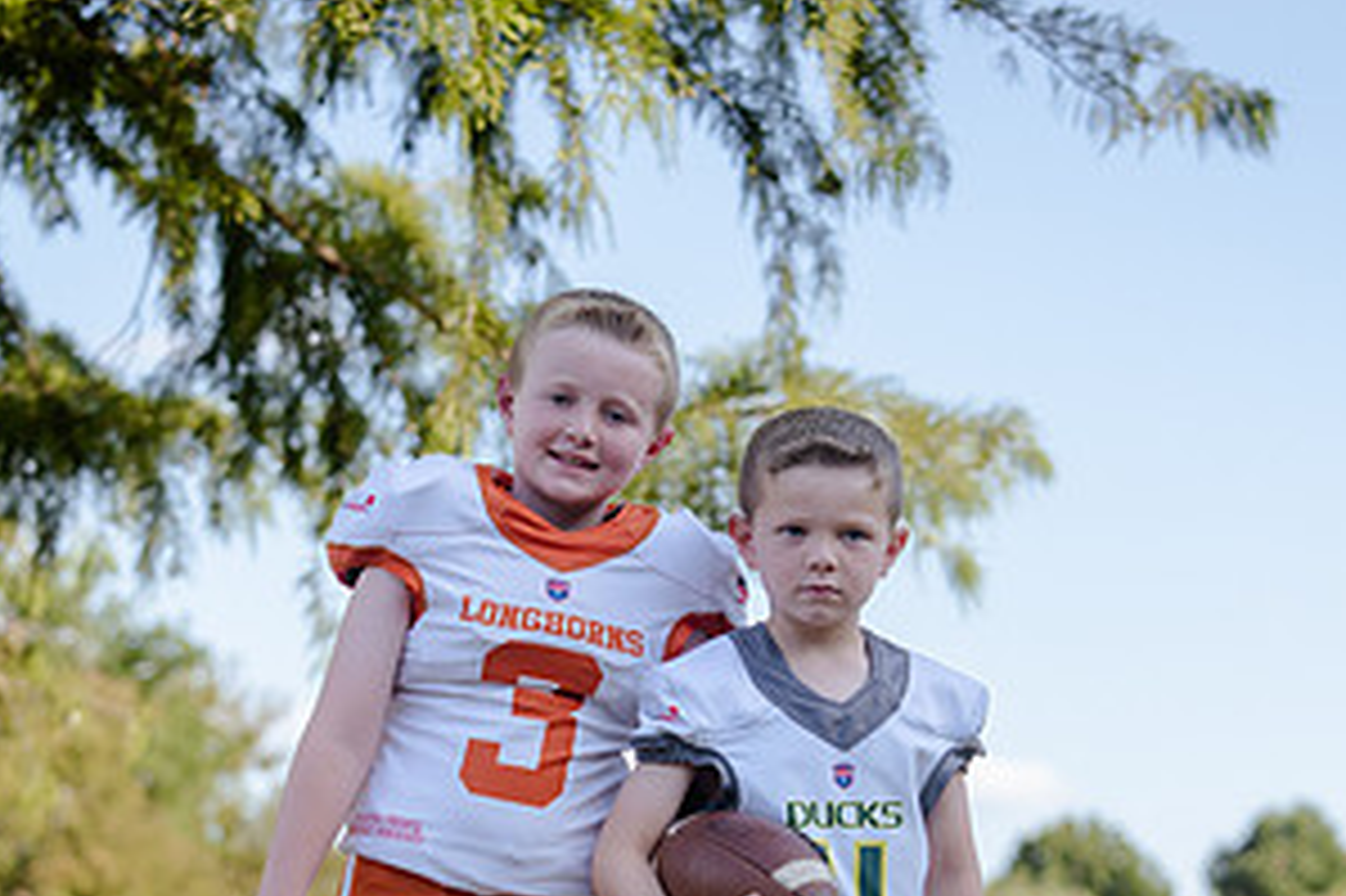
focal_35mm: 136
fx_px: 5082
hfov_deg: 15.1
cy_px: 867
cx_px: 630
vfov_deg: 10.0
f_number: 3.5
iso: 100
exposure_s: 1/320
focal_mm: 70
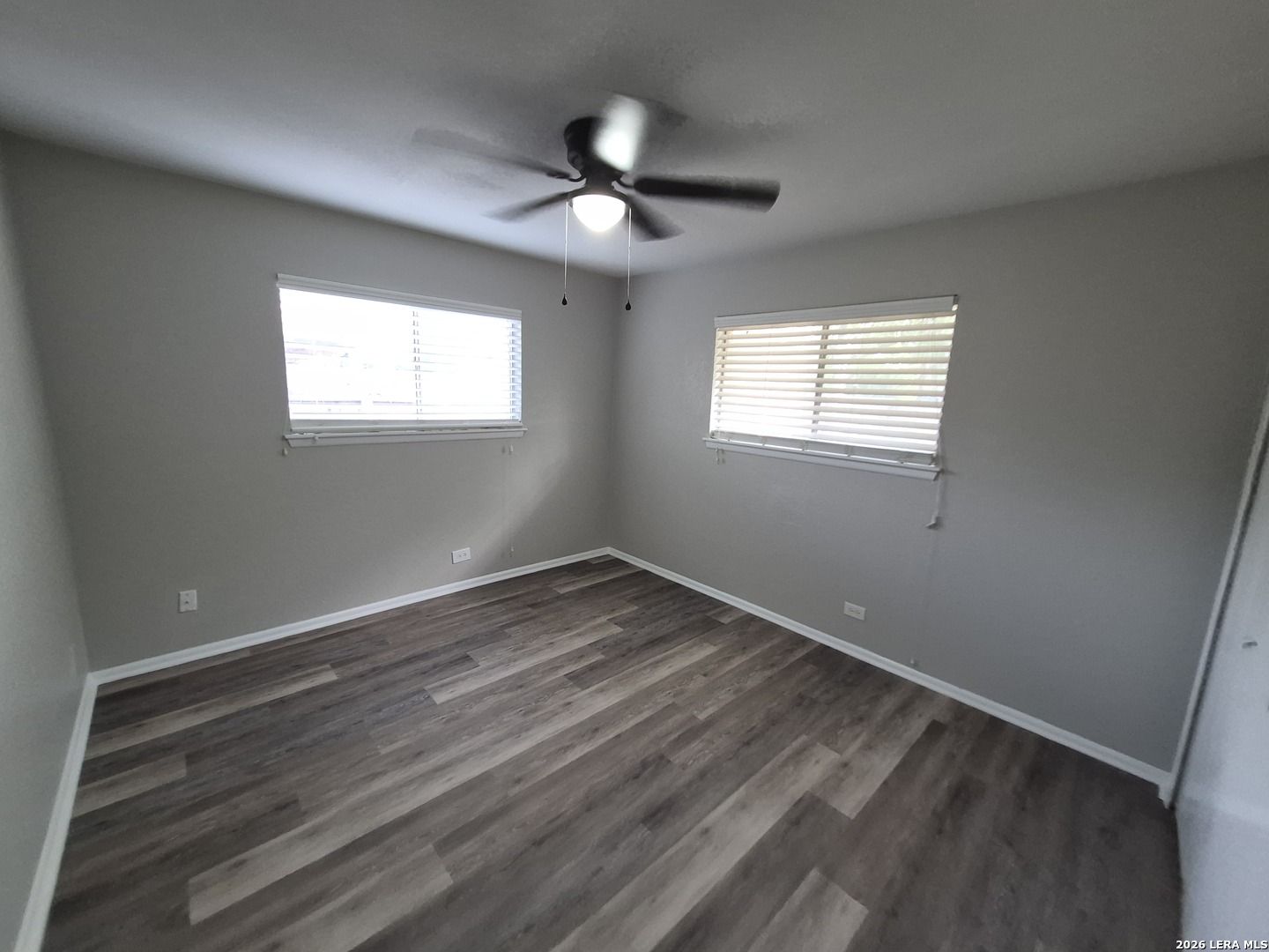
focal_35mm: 13
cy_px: 476
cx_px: 634
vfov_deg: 89.9
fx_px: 477
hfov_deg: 106.2
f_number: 2.2
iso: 250
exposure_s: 1/60
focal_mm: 1.74
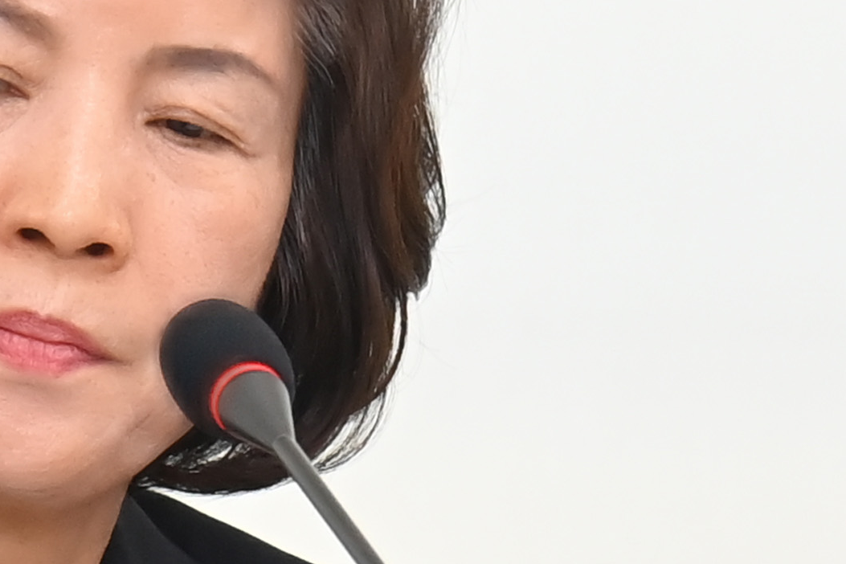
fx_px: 13911
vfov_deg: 2.3
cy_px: 790
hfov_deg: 3.5
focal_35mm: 592
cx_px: 56
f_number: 6.3
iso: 2500
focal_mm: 112
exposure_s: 1/250
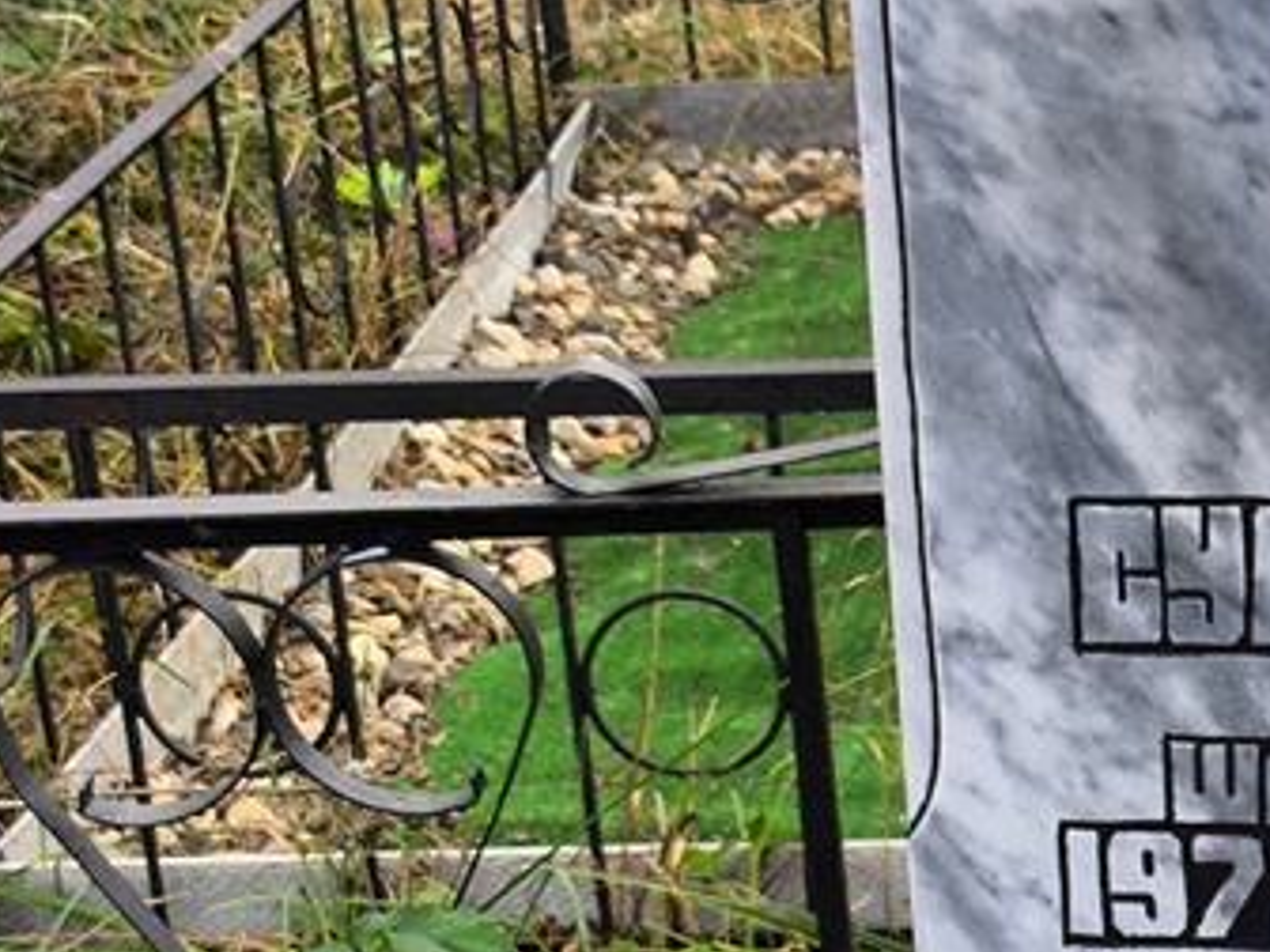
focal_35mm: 119
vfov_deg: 12.4
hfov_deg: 16.0
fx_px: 4366
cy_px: 703
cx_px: 1484
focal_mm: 4.71
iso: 50
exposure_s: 1/438
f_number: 1.7
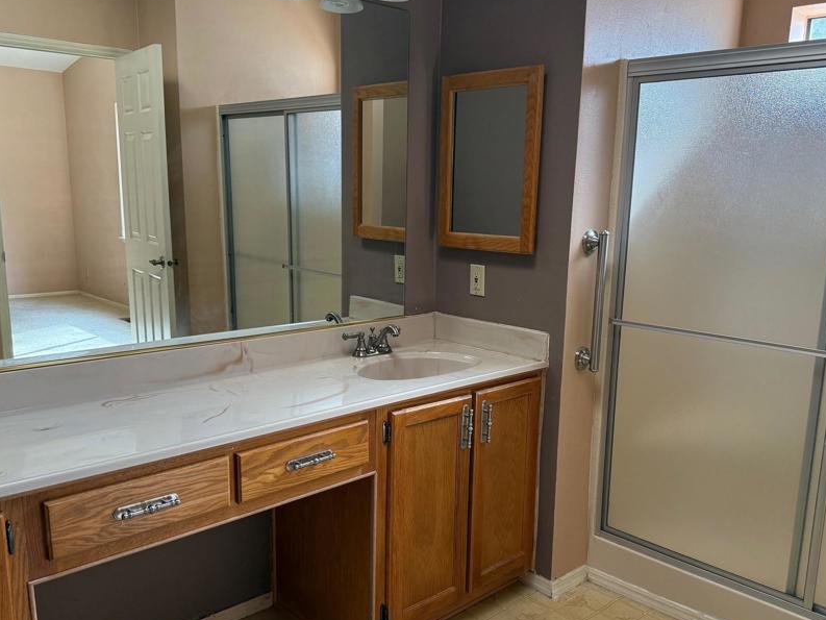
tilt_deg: -12.3
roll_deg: -0.6
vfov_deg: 45.3
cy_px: 351
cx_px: 432
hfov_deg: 58.3
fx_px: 740
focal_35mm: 31
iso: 200
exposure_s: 1/100
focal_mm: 6.76
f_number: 1.78
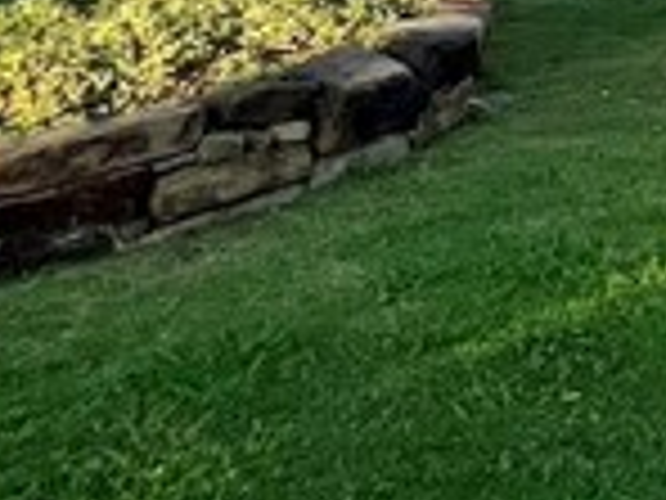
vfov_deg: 13.1
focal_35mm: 90
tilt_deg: +7.1
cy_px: -640
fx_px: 1732
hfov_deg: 12.3
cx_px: 1876
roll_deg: -0.3
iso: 32
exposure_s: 1/1085
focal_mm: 1.57
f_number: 1.8
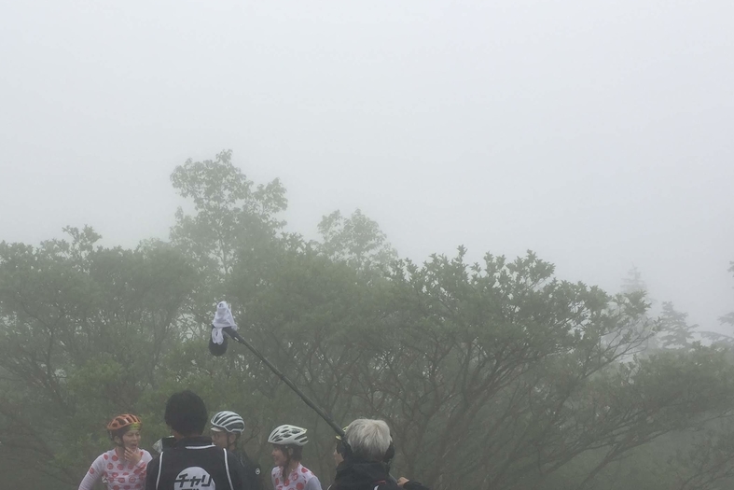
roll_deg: +4.0
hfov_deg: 42.0
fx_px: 938
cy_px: 384
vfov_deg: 28.7
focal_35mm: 46
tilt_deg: +2.5
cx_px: 231
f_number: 2.2
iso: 32
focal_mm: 4.15
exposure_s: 1/335
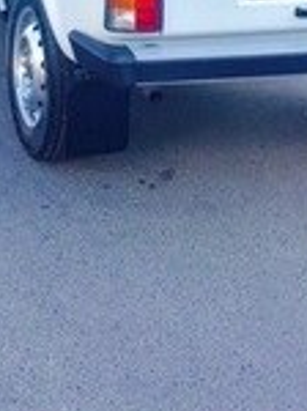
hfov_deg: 15.4
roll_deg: +2.0
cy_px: -140
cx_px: 151
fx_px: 1138
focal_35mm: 96
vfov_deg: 18.8
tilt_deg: -9.8
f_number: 2.2
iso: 32
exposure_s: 1/336
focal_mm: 4.15
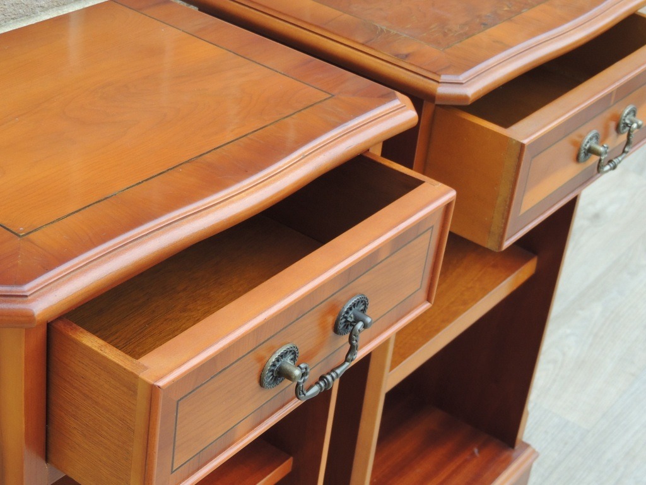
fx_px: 1306
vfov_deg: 21.0
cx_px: 323
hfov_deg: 27.8
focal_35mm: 70
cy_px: 242
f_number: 3.9
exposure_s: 1/200
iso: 400
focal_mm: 12.4
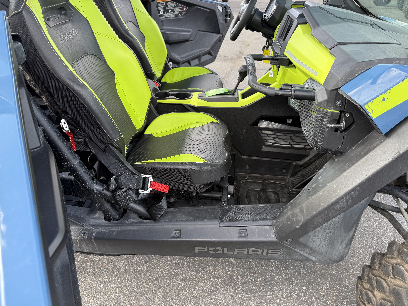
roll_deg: -2.2
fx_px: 283
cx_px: 204
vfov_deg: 56.8
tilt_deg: -33.8
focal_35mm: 24
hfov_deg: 71.6
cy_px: 153
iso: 64
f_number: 1.78
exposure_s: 1/200
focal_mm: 6.76
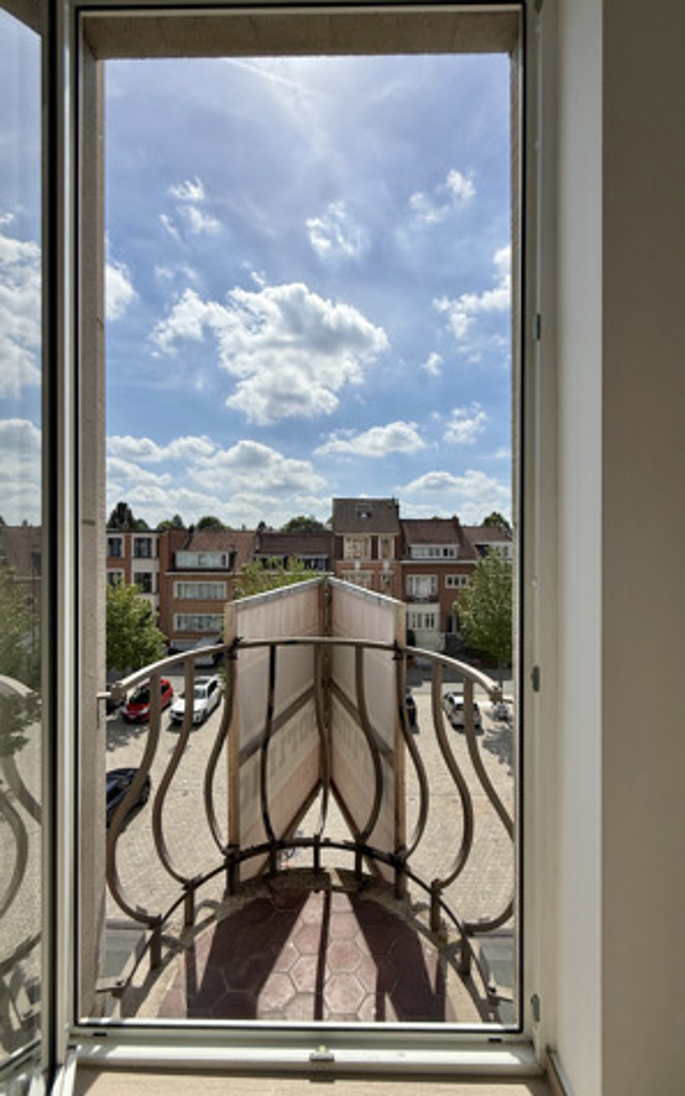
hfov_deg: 74.8
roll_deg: -0.4
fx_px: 448
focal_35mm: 15
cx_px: 332
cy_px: 547
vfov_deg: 101.5
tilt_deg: +1.1
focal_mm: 2.22
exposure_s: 1/5618
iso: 50
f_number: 2.2
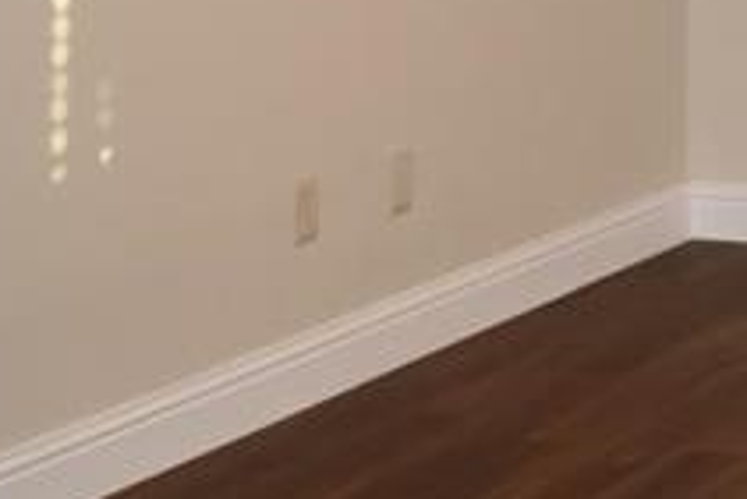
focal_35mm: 131
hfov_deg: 13.8
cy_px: -602
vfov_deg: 9.6
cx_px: 1370
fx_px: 2720
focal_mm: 18
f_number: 4.5
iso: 800
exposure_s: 1/80
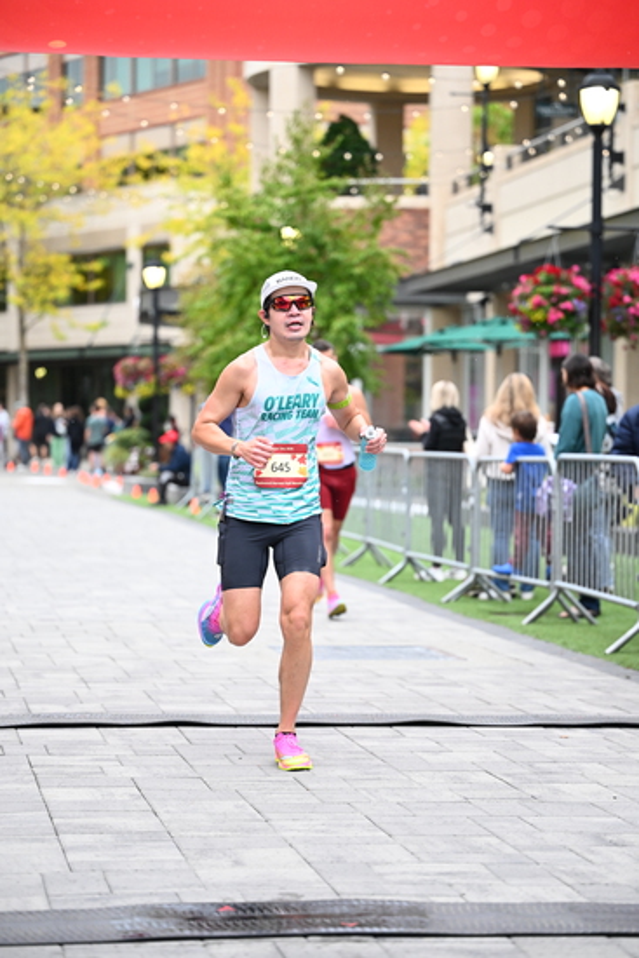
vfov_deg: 21.7
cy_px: 479
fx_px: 2501
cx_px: 320
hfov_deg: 14.6
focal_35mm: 94
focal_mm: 94
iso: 1600
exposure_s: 1/1250
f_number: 2.8
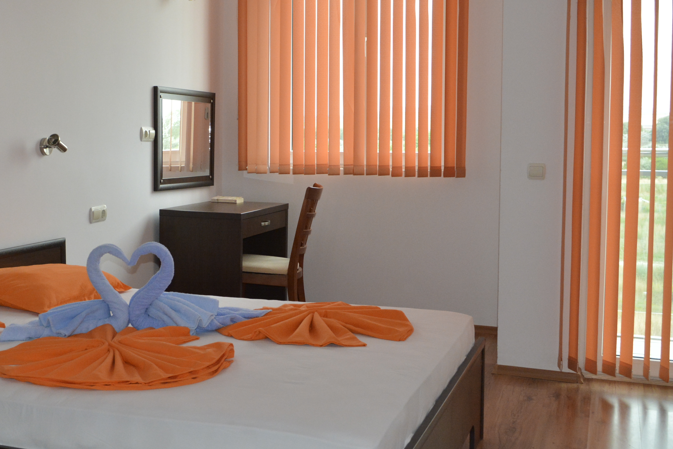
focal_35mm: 51
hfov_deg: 38.5
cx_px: 211
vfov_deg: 26.6
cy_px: 196
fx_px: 949
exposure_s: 1/200
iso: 1250
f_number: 7.1
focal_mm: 23
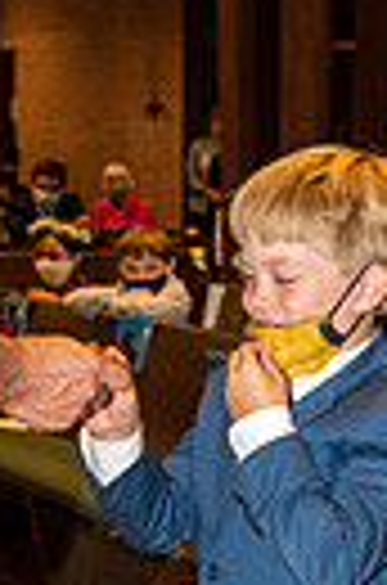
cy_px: 549
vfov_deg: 17.1
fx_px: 1913
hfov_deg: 11.5
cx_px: 272
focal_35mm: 118
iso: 1600
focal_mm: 34
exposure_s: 1/125
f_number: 5
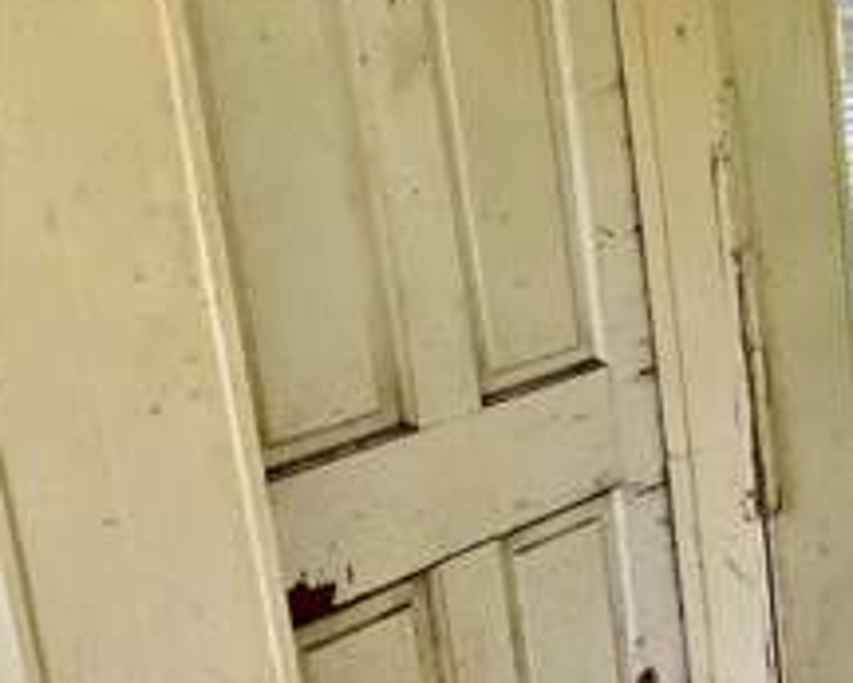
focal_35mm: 63
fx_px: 1591
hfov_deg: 27.6
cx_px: 924
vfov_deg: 24.2
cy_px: 336
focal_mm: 3
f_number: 1.8
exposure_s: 1/666
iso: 16
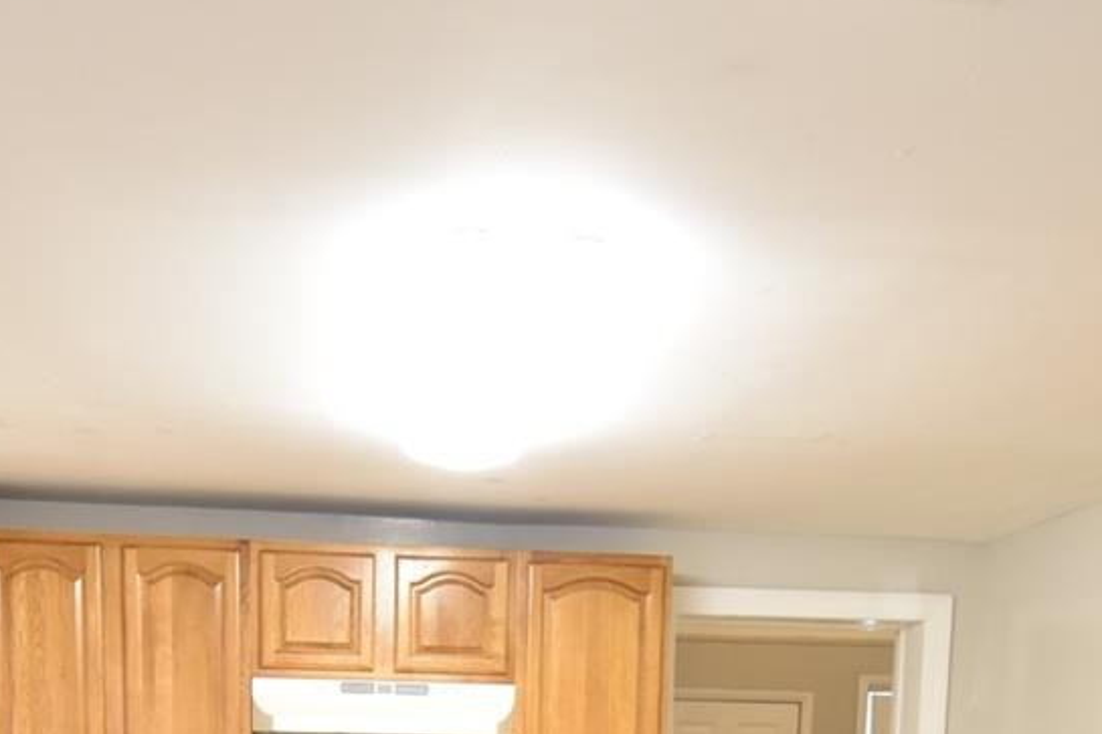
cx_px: 495
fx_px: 1346
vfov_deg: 26.1
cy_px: 948
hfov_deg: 44.5
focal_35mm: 44
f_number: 3.5
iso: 800
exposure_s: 1/30
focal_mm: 10
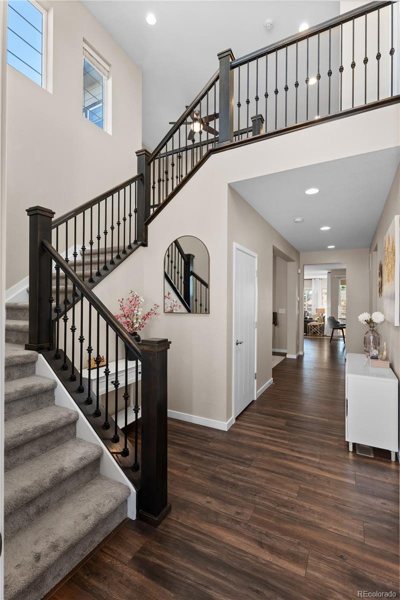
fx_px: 267
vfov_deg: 96.7
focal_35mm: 16
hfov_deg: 73.7
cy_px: 300
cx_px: 200
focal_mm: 16
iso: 800
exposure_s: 1/13
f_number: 8
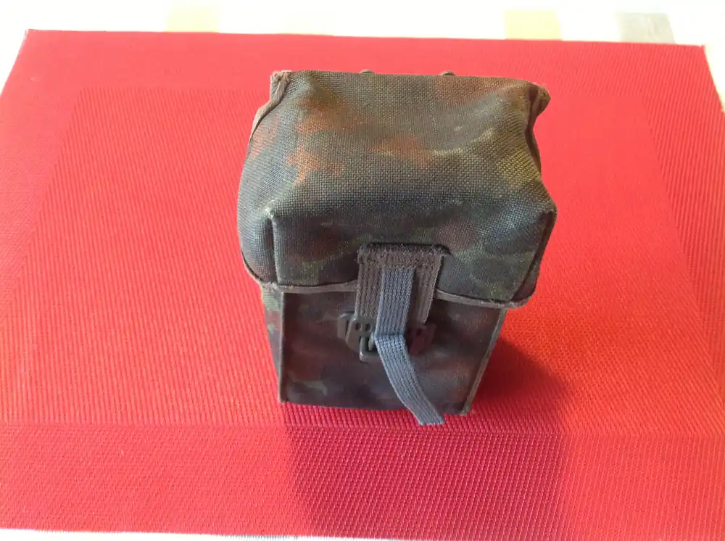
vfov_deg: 40.6
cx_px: 362
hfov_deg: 52.7
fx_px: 732
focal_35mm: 35
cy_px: 270
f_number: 2.4
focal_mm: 4.28
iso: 200
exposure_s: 1/15
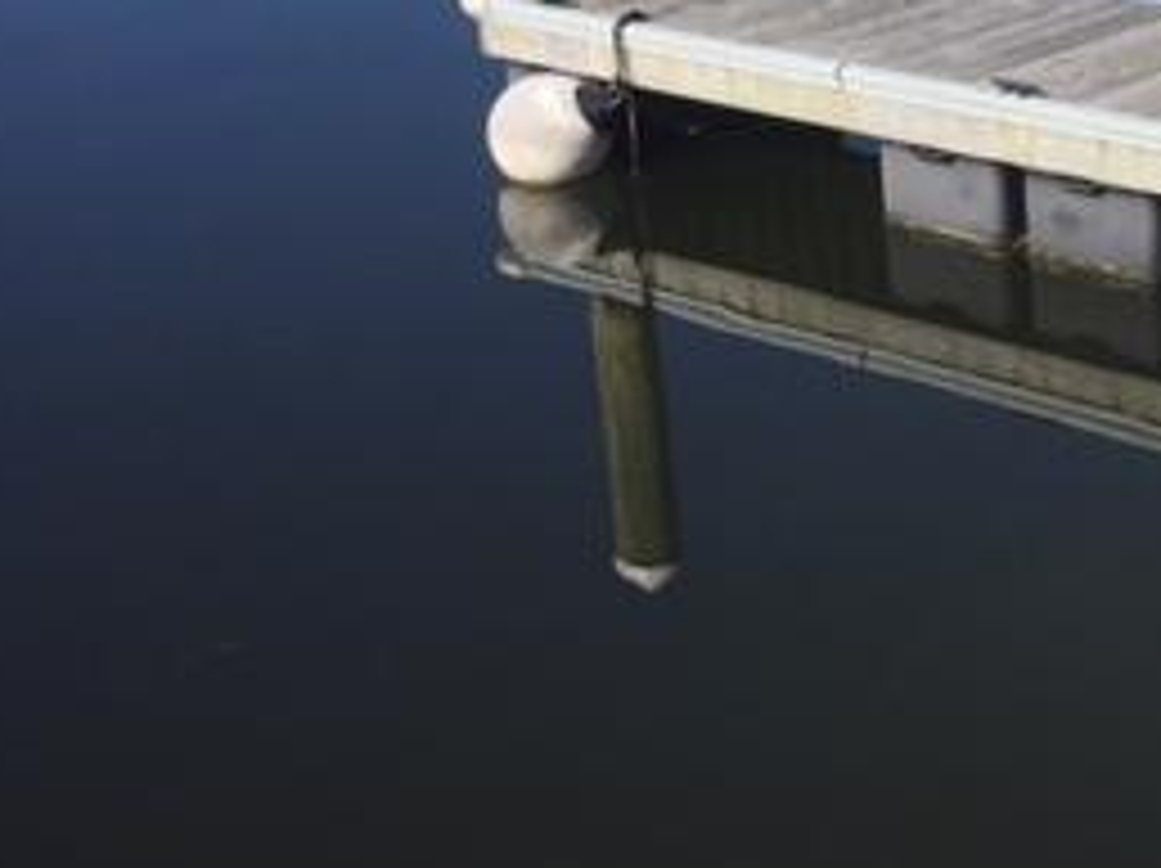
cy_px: 211
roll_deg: -0.1
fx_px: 2413
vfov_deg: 20.2
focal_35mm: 72
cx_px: 1336
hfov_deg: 24.8
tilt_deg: -18.5
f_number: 2.2
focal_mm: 4.15
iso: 32
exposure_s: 1/2639
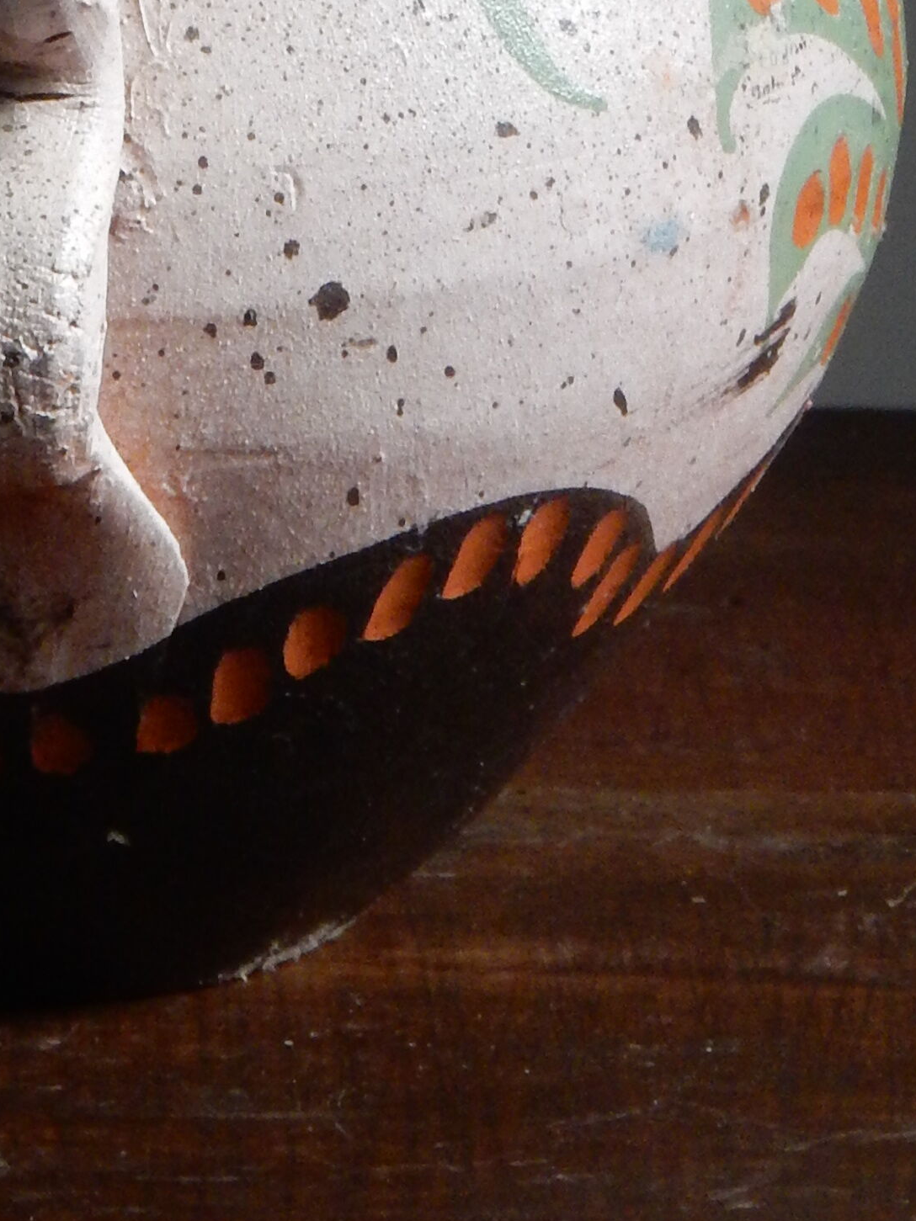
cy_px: -499
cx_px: -152
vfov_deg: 3.8
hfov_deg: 2.9
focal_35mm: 521
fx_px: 18385
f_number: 6
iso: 280
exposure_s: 1/30
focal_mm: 29.2
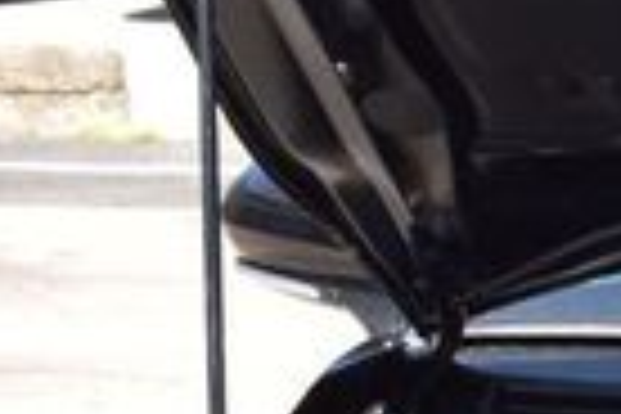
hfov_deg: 9.6
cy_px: 567
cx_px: 1390
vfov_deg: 7.0
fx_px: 3363
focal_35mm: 195
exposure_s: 1/200
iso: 400
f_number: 10
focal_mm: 28
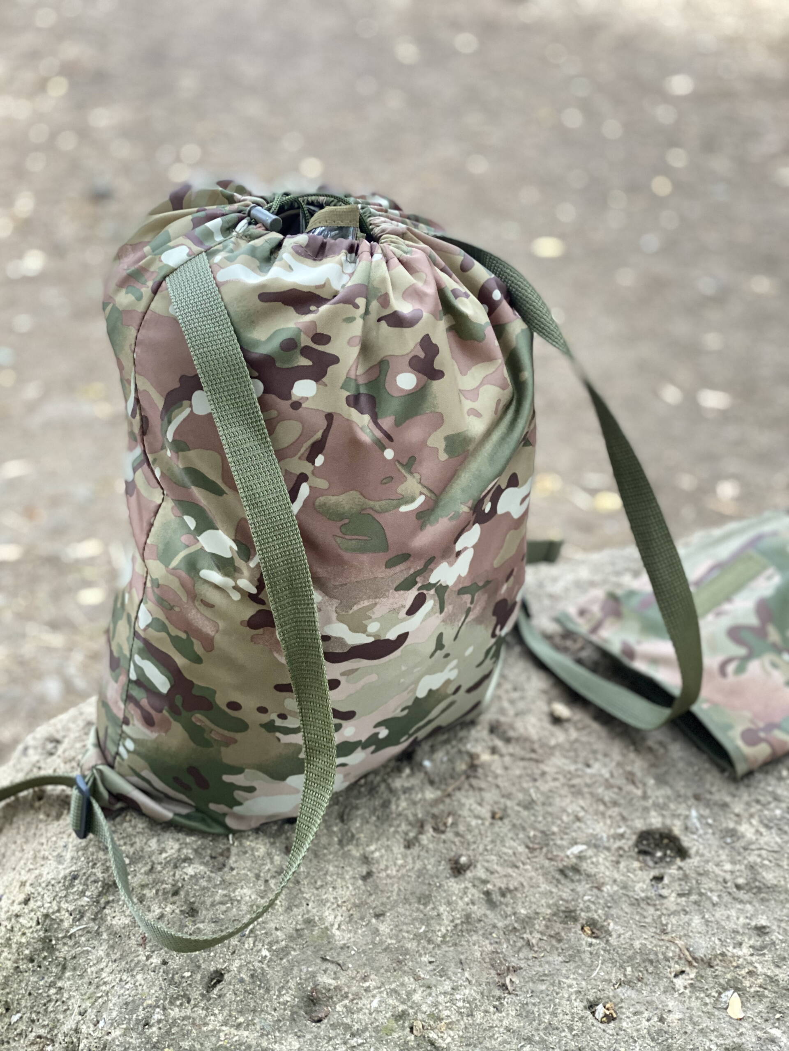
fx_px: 1580
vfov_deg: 36.8
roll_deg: -0.5
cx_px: 394
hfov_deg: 28.0
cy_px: 526
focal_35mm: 52
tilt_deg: -27.1
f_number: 2
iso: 250
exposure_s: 1/74
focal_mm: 6
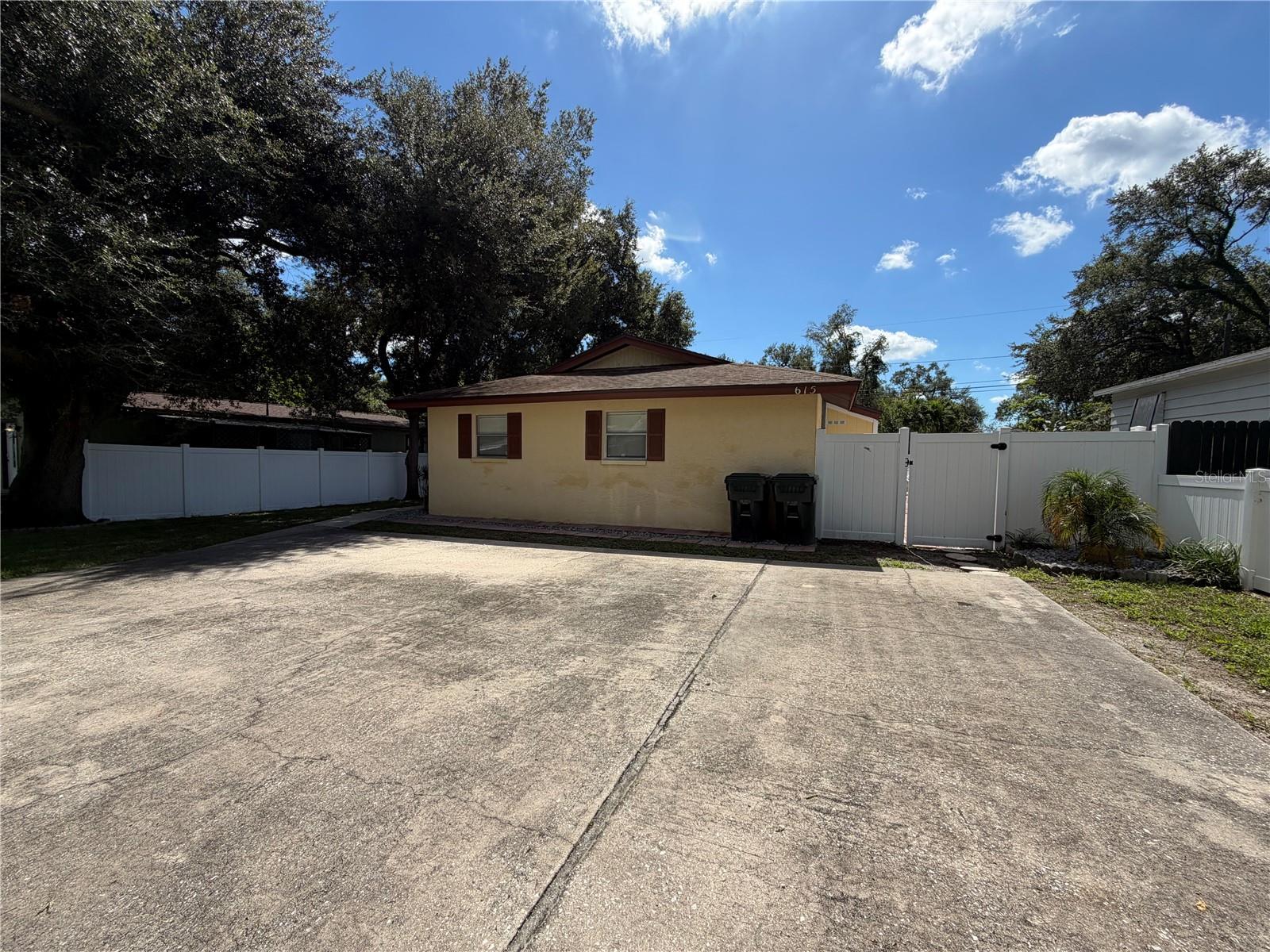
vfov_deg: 85.7
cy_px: 476
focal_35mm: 14
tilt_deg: -2.9
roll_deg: -0.5
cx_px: 635
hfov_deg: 102.1
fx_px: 514
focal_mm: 2.22
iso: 20
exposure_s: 1/914
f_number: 2.2
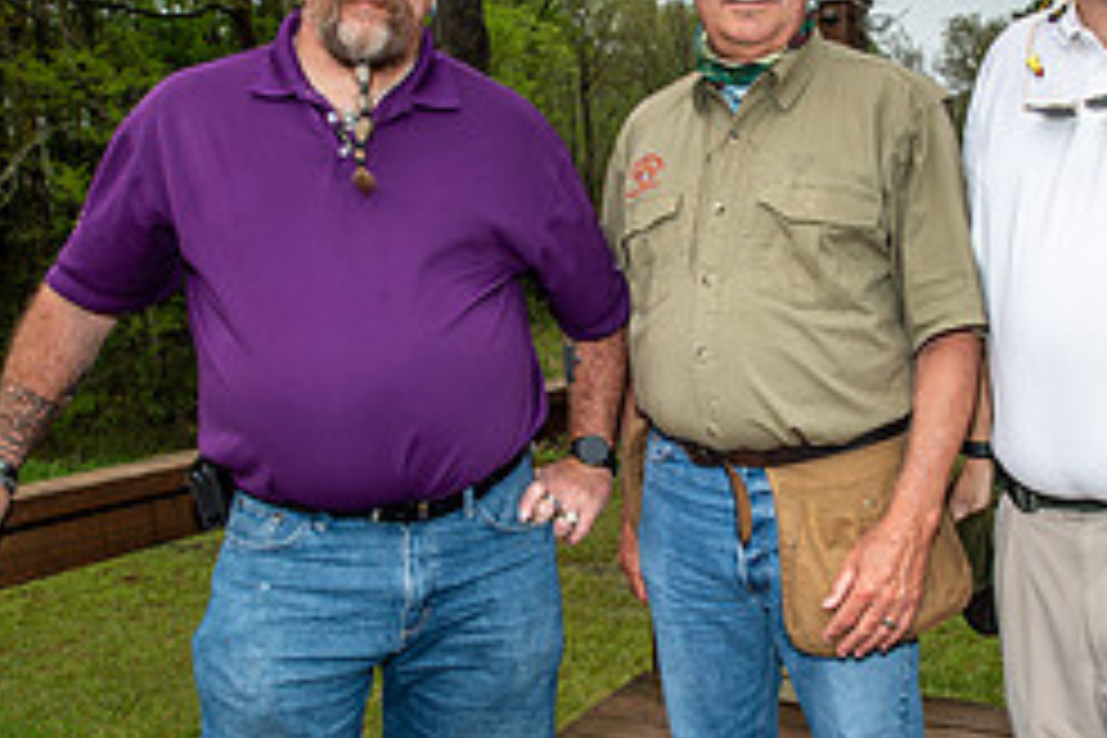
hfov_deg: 48.1
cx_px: 680
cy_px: 396
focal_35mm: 40
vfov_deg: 33.4
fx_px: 1230
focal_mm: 17
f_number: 8
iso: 125
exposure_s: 1/200
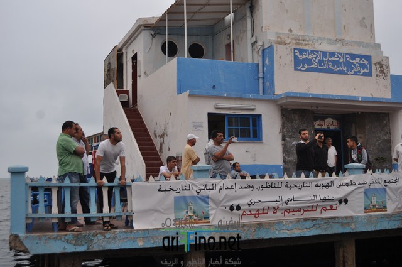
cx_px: 201
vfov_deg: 31.8
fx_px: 468
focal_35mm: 42
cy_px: 134
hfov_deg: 46.5
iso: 200
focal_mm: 28
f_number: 5.6
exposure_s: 1/125
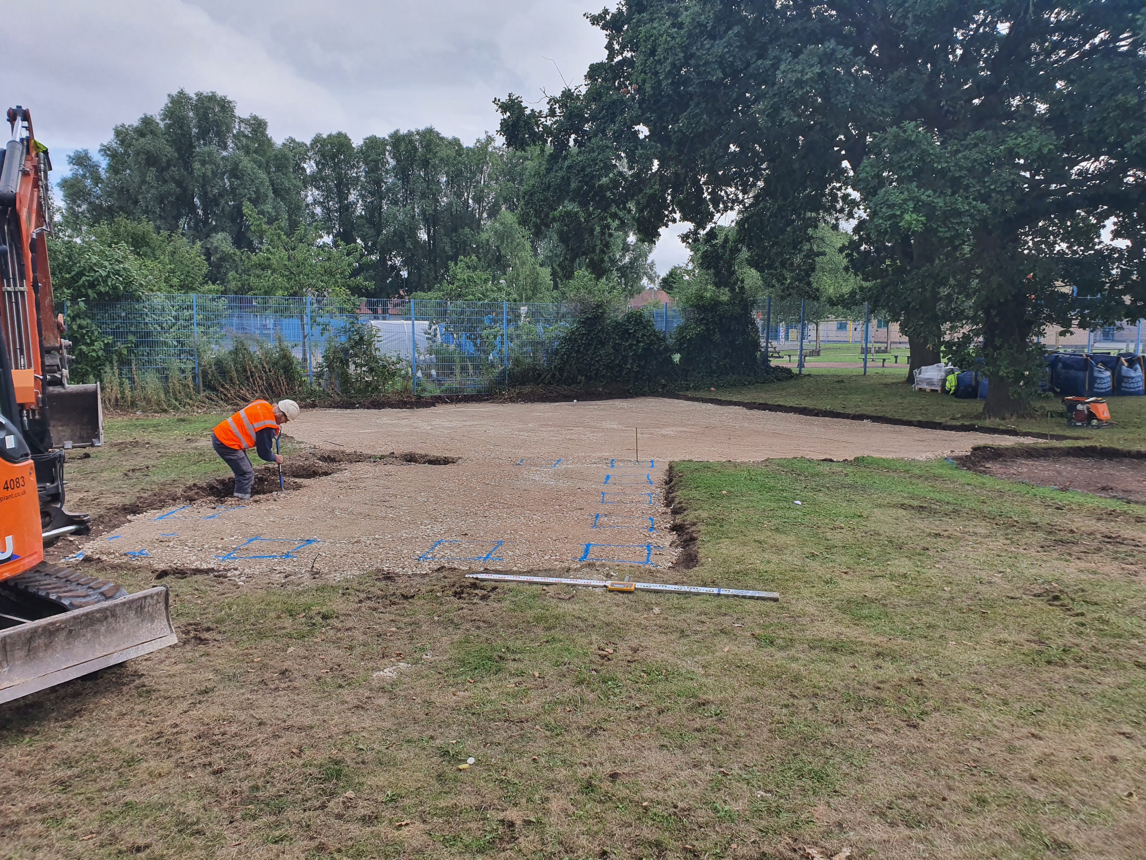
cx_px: 573
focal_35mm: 26
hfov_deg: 67.3
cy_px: 430
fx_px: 861
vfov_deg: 53.1
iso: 50
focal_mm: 4.3
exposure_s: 1/918
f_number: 2.4
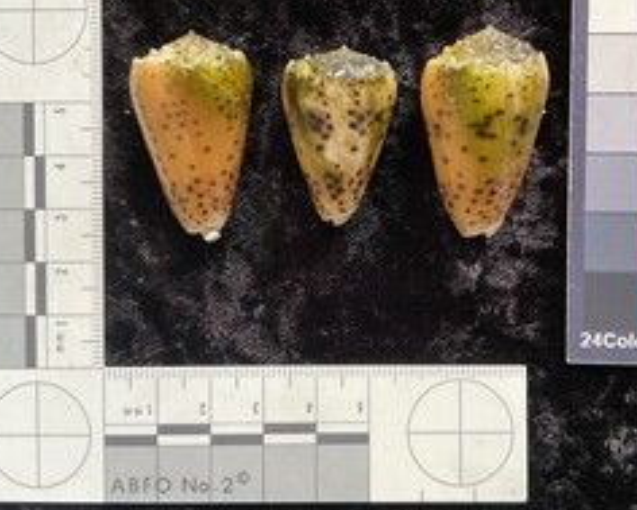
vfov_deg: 35.6
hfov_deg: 43.6
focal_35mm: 42
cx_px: 386
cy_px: 217
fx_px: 792
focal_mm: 3
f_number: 1.8
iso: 125
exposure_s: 1/60
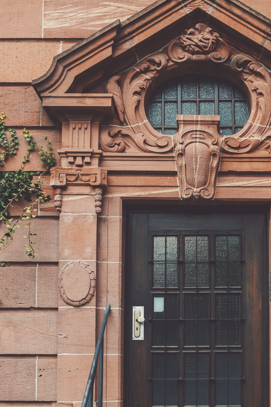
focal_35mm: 61
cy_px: 276
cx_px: 199
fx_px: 689
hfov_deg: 22.1
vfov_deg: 32.6
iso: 100
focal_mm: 41
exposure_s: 1/125
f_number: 4
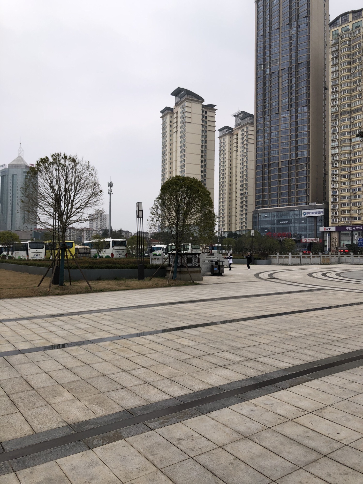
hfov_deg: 49.7
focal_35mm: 28
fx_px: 391
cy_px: 242
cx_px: 182
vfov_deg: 63.4
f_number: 1.8
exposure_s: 1/410
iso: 20
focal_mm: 3.99
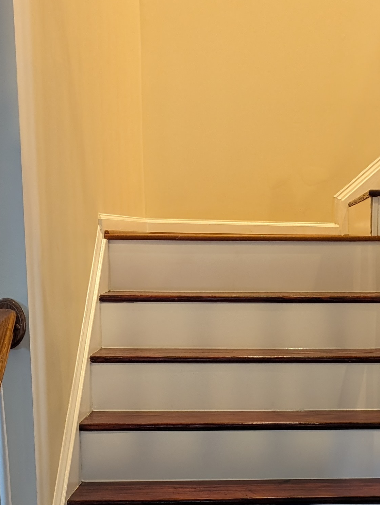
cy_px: 408
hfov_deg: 21.8
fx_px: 964
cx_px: 336
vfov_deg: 28.7
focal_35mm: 66
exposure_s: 1/30
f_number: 1.68
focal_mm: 6.9
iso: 331
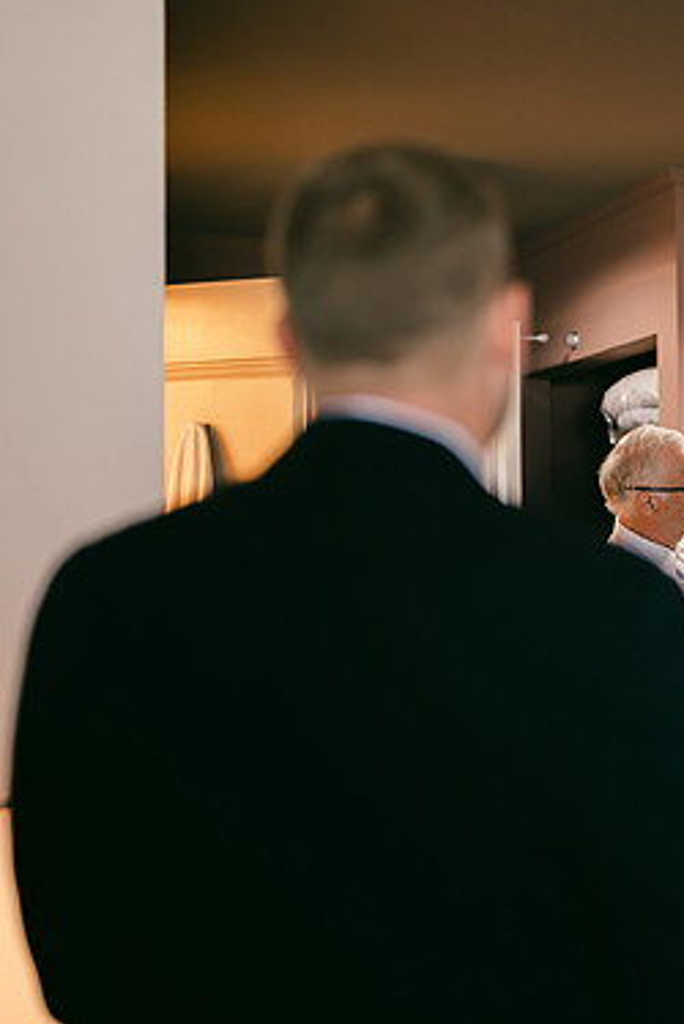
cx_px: 728
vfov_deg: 35.6
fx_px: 1593
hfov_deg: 23.0
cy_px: 497
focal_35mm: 56
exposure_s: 1/160
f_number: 1.2
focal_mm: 35
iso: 400
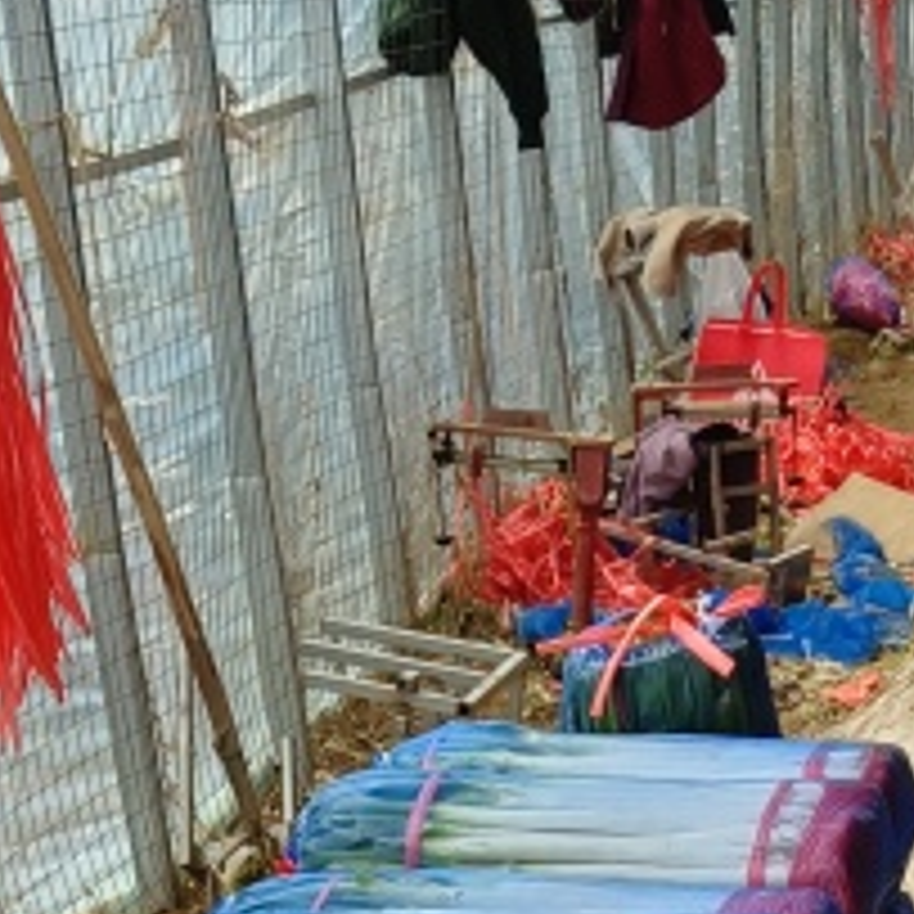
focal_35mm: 107
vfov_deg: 13.7
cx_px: 329
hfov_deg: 16.2
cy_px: 1848
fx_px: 3196
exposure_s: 1/169
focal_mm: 5.5
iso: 50
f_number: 1.88
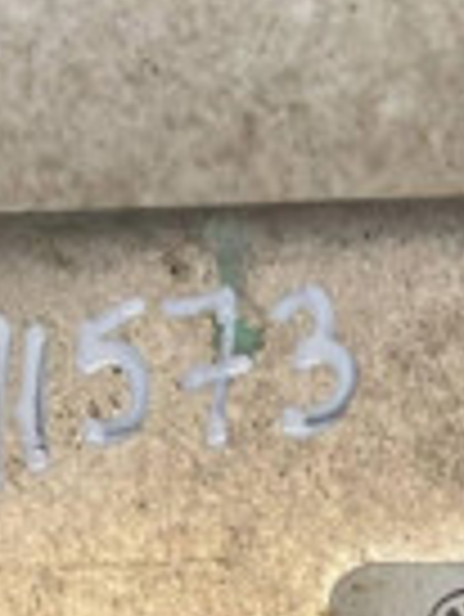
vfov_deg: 19.5
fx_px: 1624
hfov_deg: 14.9
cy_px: 850
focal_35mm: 91
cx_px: 734
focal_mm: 3.82
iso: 100
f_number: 2.2
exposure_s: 1/115
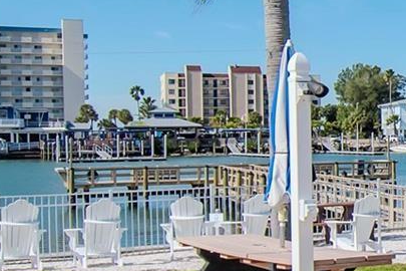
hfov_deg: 21.7
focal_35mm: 83
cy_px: 188
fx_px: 936
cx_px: 546
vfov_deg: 16.4
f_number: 7.1
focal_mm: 14
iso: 640
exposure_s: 1/4000
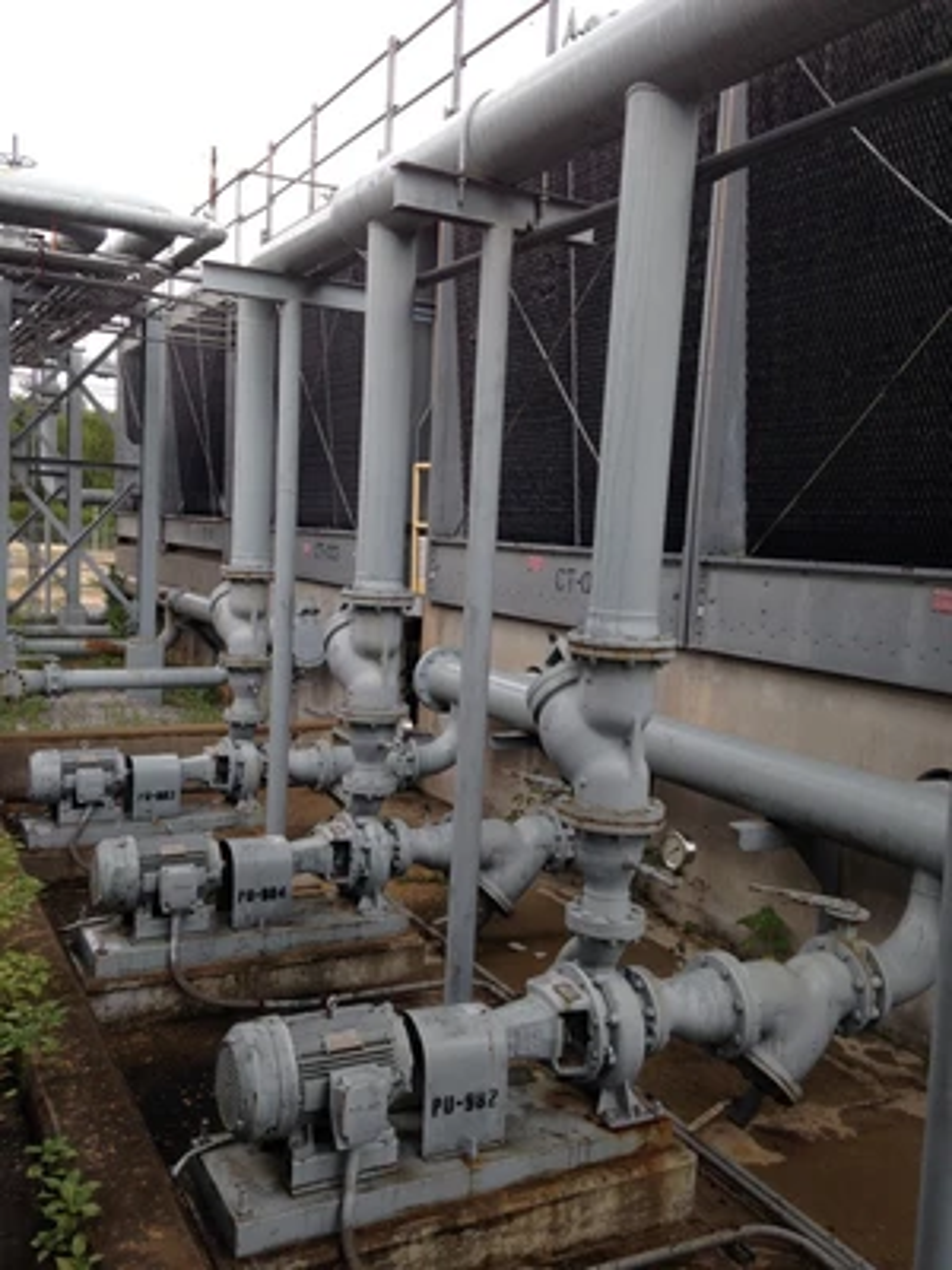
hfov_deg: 42.9
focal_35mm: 33
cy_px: 635
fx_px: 1210
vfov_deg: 55.4
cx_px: 476
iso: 50
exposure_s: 1/430
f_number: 2.4
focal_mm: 4.12
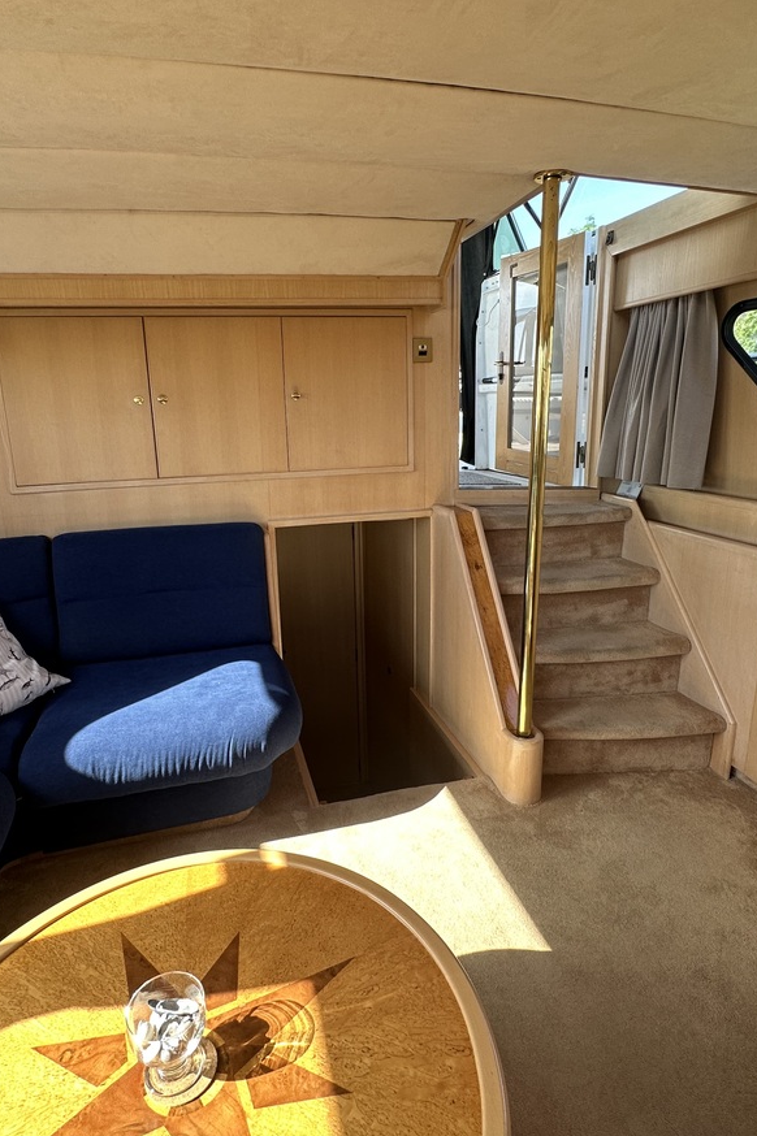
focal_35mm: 20
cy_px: 559
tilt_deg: -14.8
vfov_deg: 84.0
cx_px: 347
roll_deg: +0.4
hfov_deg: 61.8
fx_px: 631
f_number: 2.2
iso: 64
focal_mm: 2.22
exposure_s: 1/99
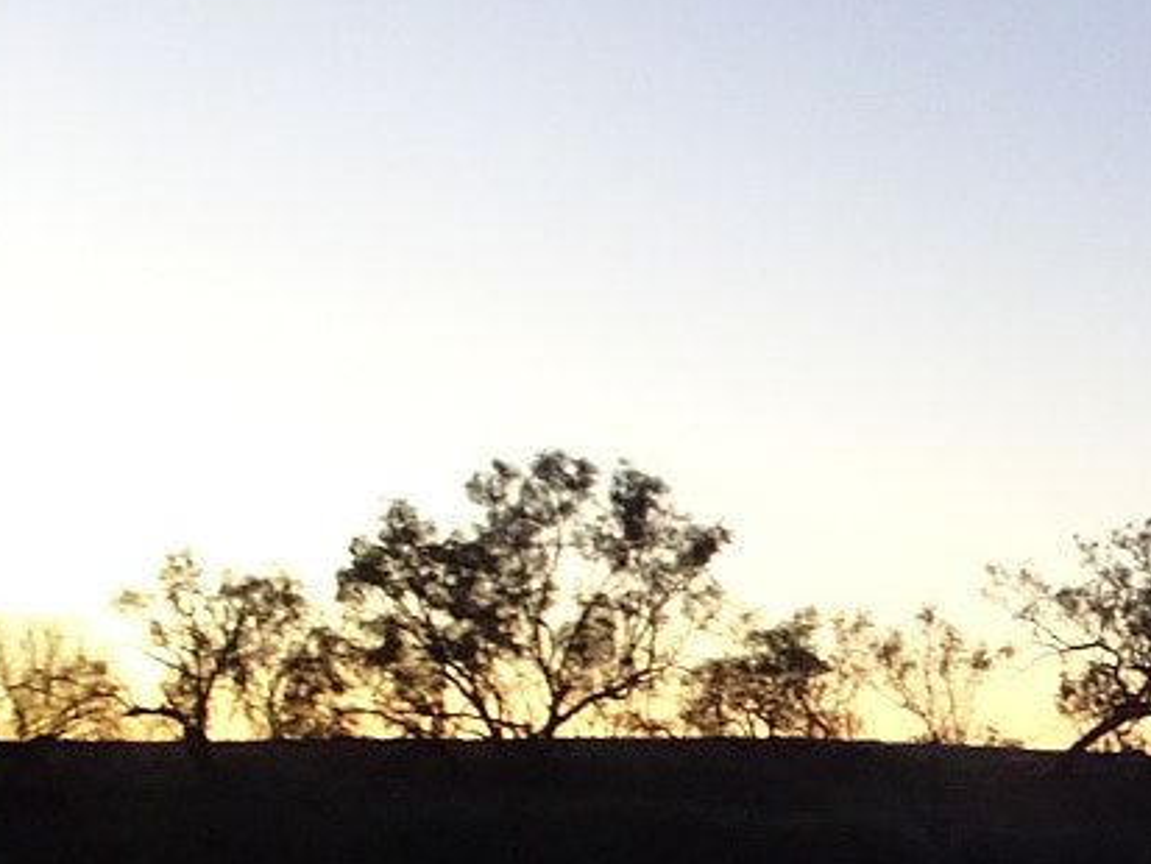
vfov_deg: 14.6
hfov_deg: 18.9
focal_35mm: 93
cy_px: 1382
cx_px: 1658
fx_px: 3093
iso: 800
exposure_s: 1/30
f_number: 3.5
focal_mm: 4.1
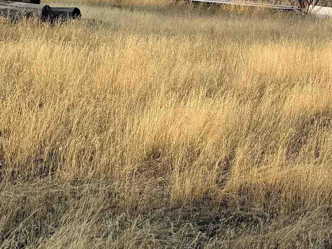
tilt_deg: -3.7
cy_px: 81
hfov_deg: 19.2
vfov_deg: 16.2
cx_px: 482
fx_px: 873
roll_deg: +0.2
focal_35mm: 91
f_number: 1.78
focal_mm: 6.76
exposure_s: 1/2445
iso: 80
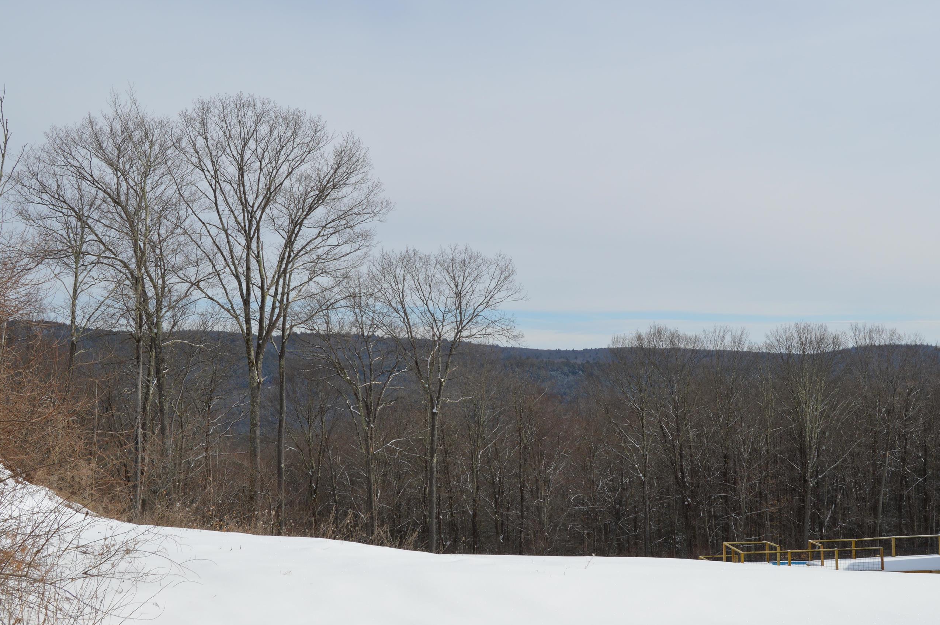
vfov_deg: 28.6
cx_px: 481
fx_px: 1226
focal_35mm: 47
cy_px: 298
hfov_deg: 41.9
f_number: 9
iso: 100
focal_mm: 26
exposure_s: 1/320
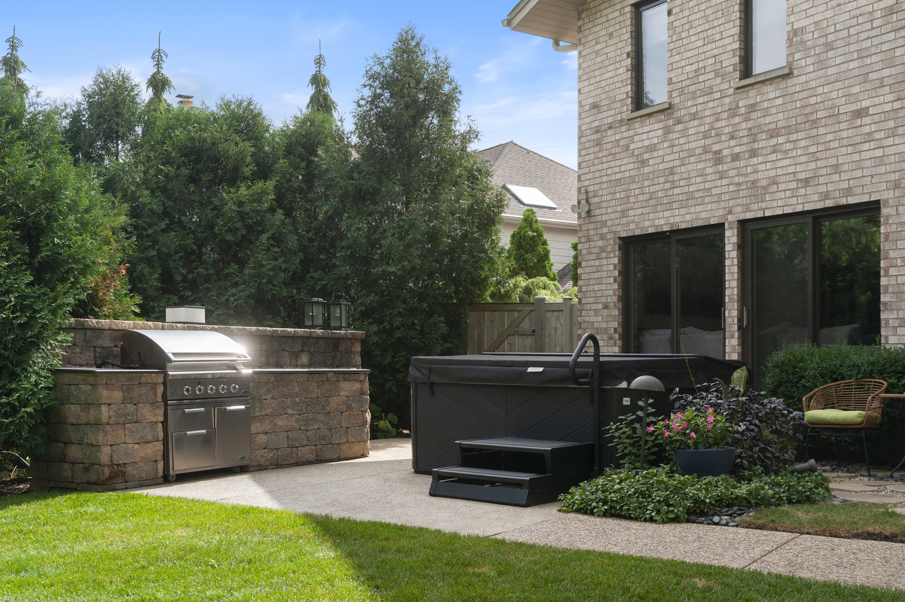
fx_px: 1005
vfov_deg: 33.4
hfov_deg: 48.5
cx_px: 452
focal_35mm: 40
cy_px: 301
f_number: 8
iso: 400
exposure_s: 1/640
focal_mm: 40
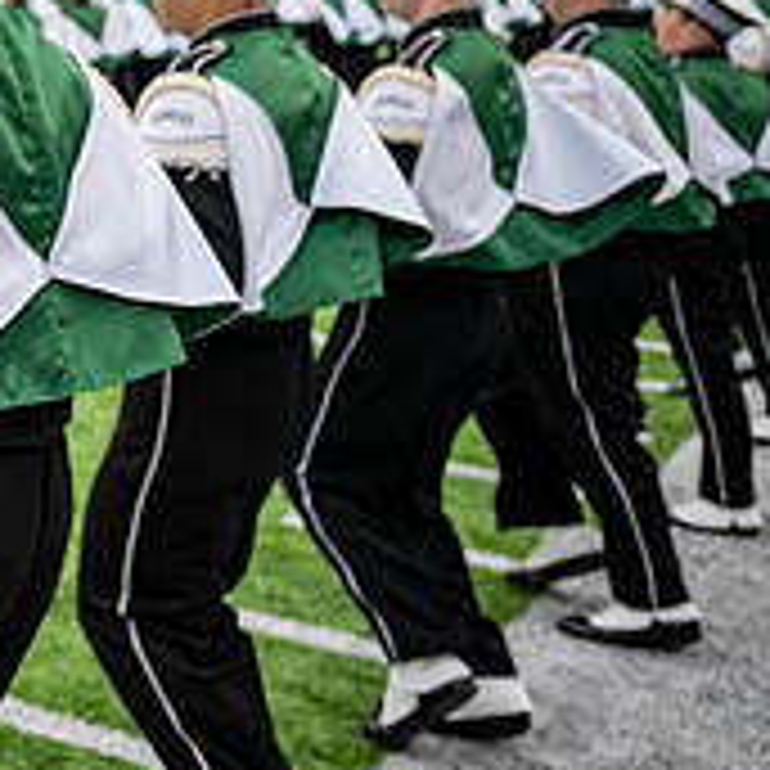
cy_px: 124
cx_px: -504
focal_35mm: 69
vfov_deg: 24.5
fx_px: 1736
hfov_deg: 20.1
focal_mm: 24
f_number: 2.8
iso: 160
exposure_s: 1/500
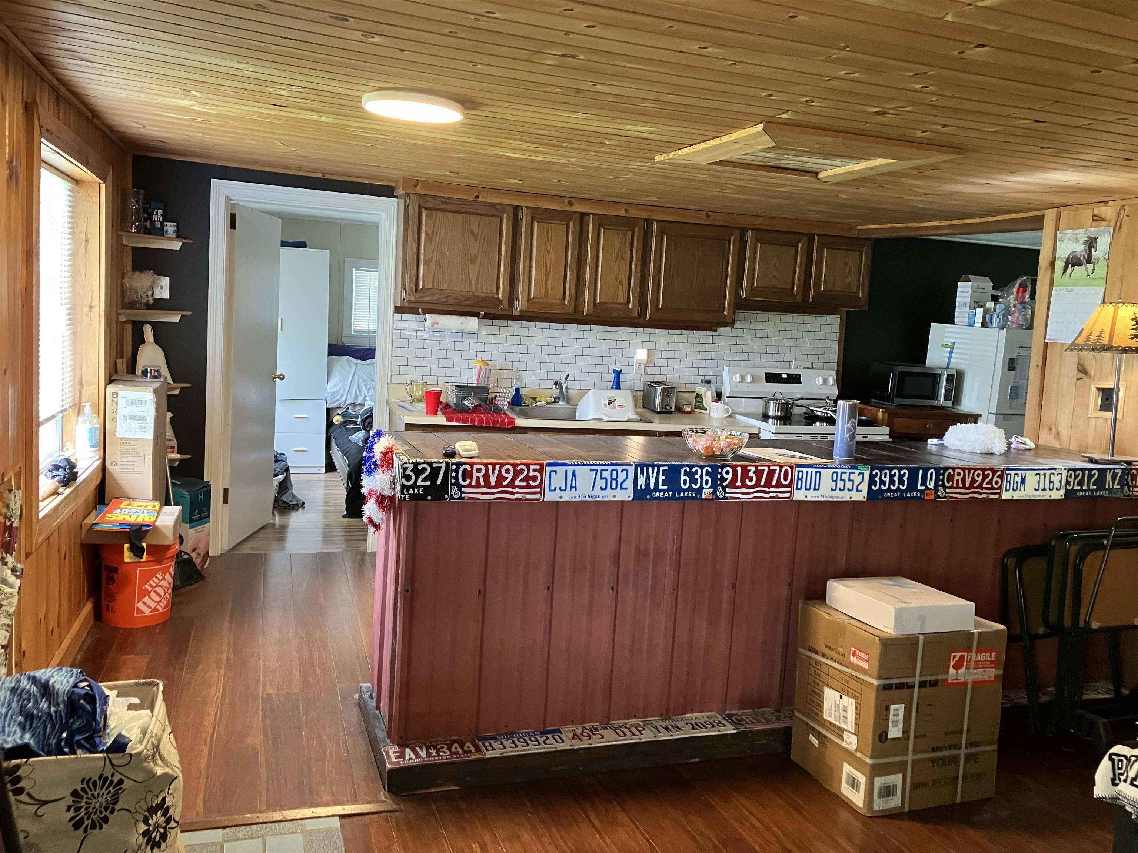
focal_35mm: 28
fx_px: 920
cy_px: 426
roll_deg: -3.5
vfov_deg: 49.7
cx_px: 569
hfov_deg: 63.4
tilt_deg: -5.1
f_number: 1.8
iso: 250
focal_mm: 3.99
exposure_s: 1/60
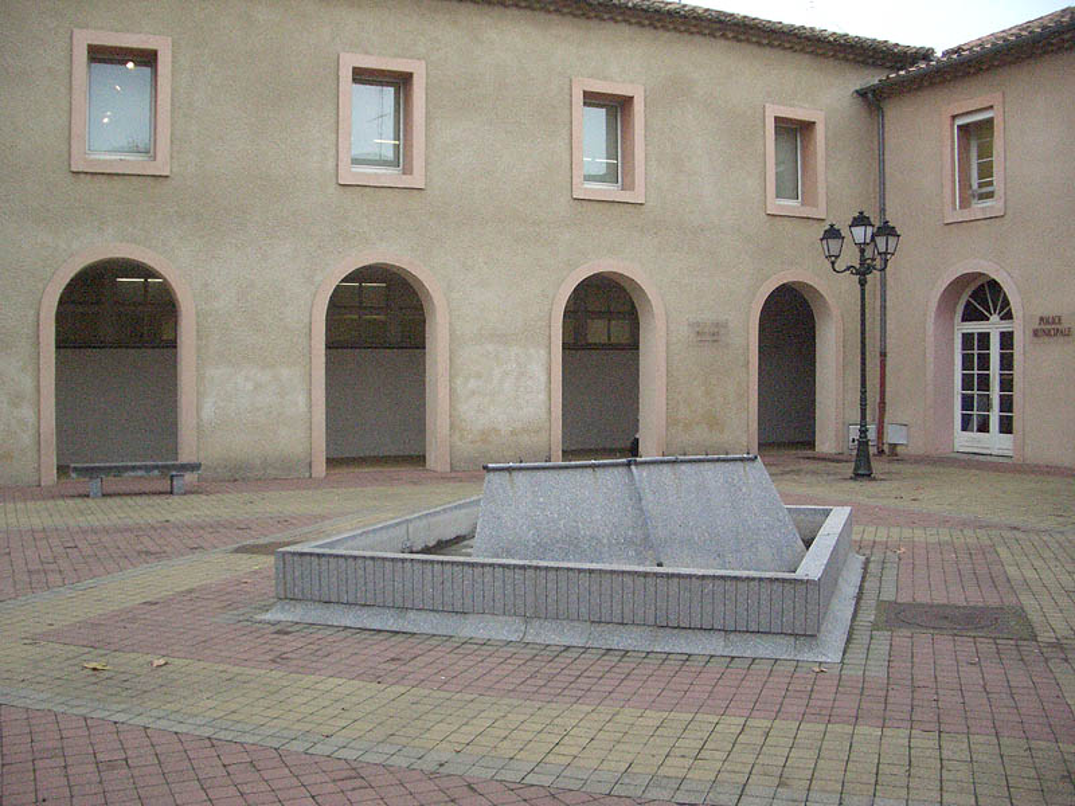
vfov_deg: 40.7
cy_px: 403
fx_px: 1087
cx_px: 538
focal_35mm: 35
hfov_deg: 52.6
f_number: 2.6
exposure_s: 1/640
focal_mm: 5.8
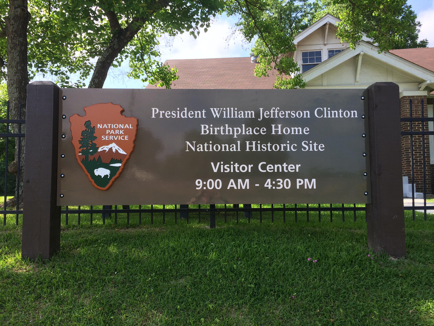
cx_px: 217
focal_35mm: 29
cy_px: 163
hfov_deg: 61.7
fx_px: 364
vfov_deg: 48.2
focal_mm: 4.15
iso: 32
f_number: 2.2
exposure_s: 1/672
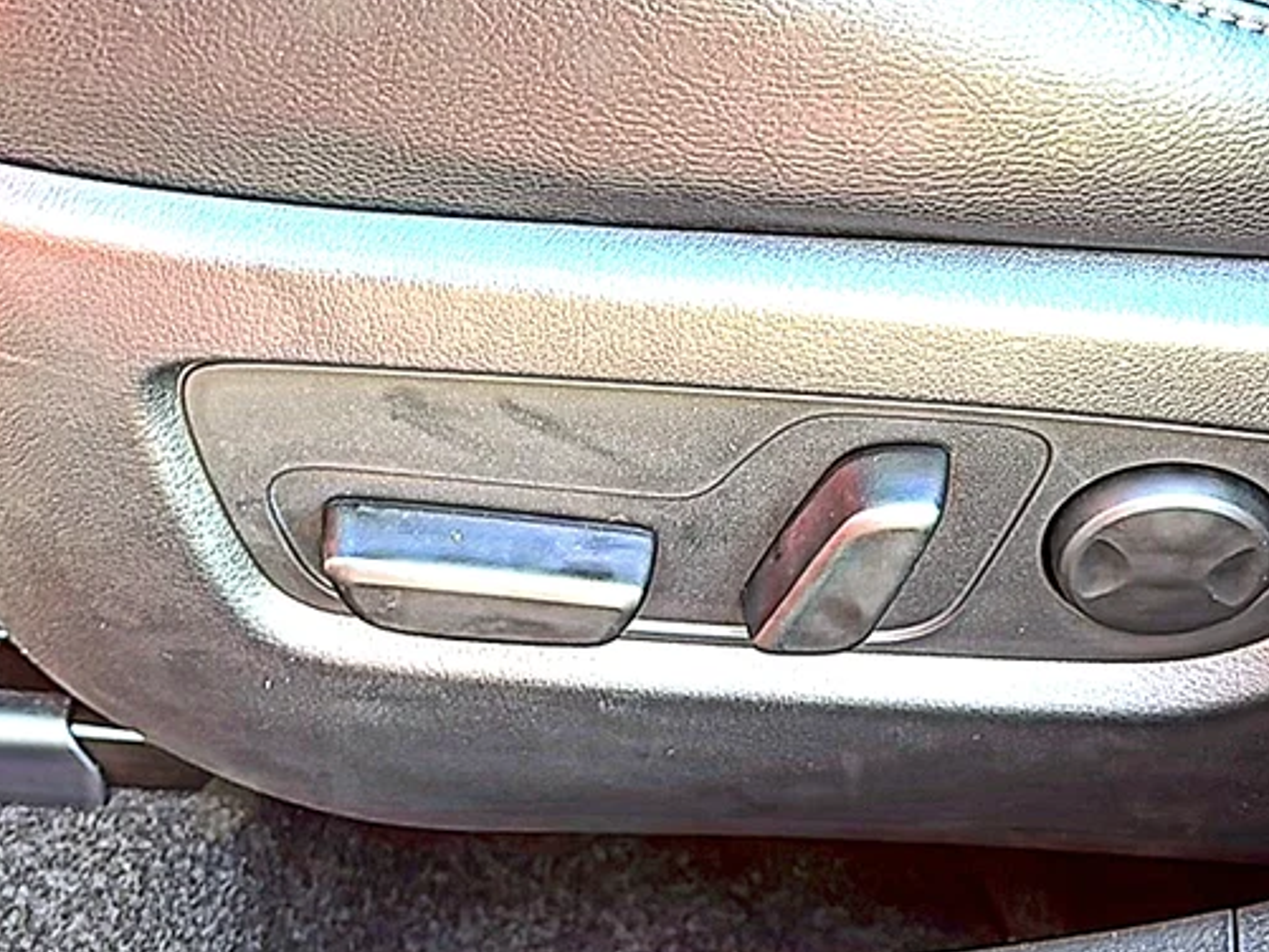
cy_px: 404
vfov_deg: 21.9
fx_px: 2457
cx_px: 778
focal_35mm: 67
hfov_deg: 28.9
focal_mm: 6.86
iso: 64
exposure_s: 1/44
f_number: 1.78
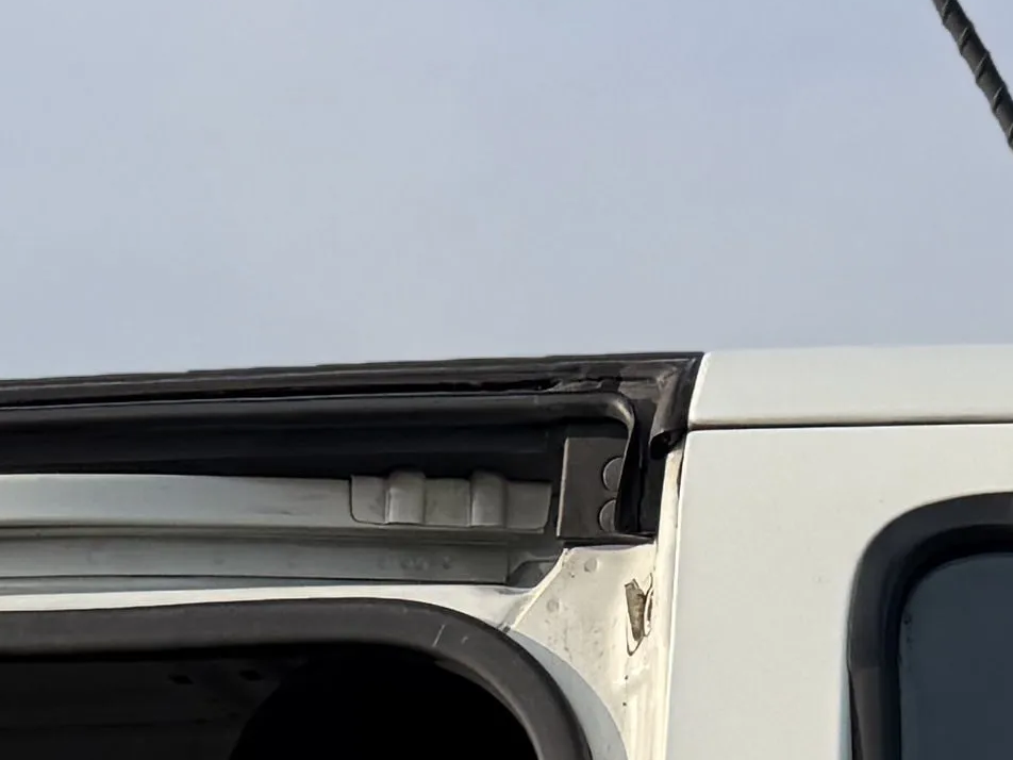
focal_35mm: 144
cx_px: -213
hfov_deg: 13.3
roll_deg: +0.7
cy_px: 2188
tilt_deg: -13.1
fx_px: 4214
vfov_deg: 8.7
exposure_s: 1/3759
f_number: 1.78
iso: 80
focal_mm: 6.76
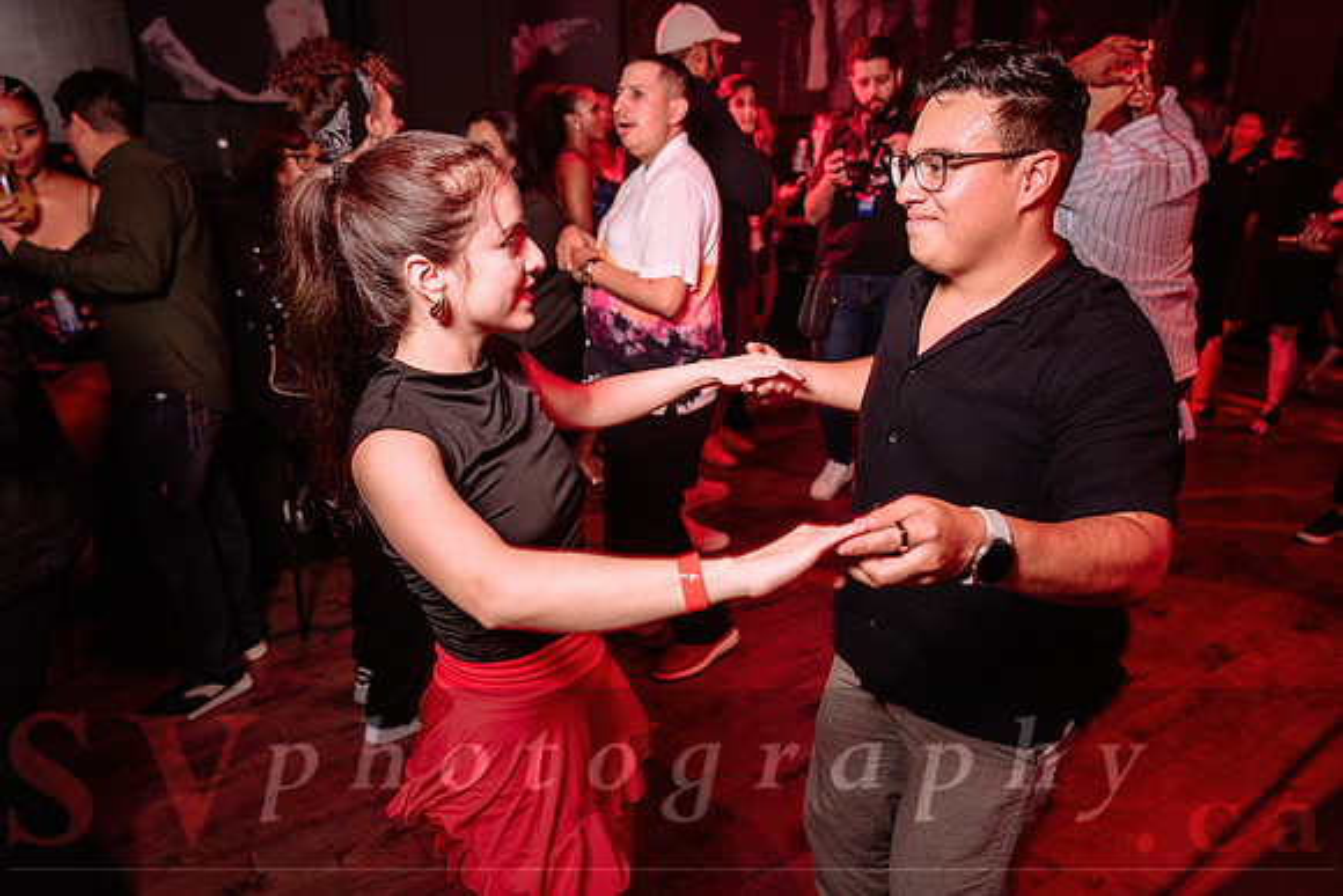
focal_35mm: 25
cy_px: 429
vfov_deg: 51.3
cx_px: 700
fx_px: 933
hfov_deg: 71.4
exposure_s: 1/30
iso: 800
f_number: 3.2
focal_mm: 24
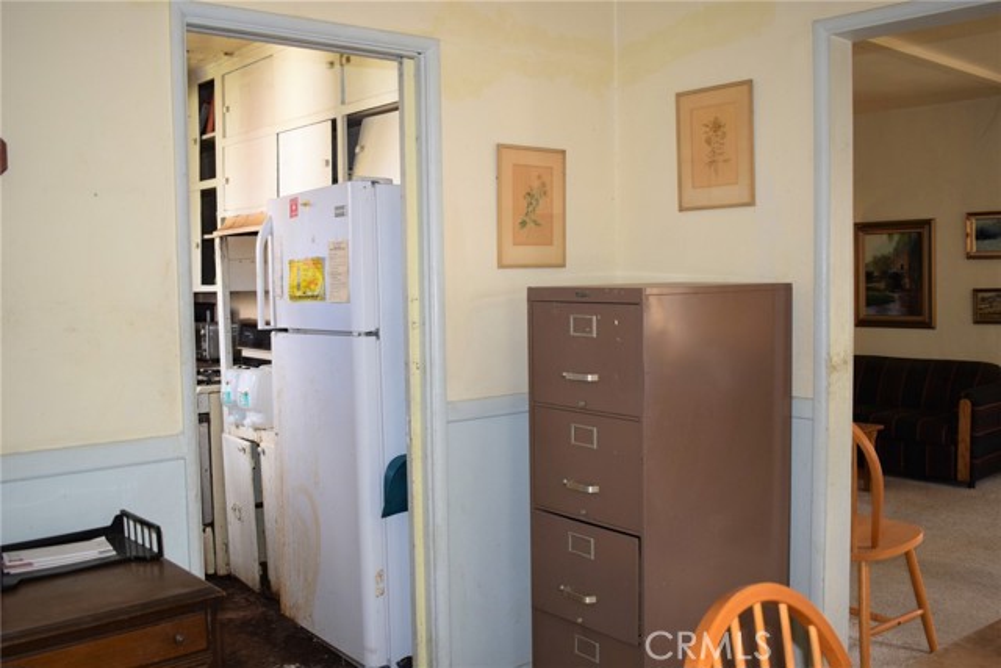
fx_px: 959
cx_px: 500
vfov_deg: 38.4
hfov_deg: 55.1
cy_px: 334
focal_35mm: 34
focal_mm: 23
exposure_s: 1/40
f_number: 3.8
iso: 200
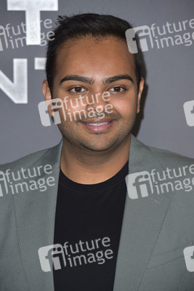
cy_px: 146
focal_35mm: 210
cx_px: 97
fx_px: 1696
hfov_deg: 6.5
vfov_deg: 9.8
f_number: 6.3
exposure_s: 1/250
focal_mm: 210
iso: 400
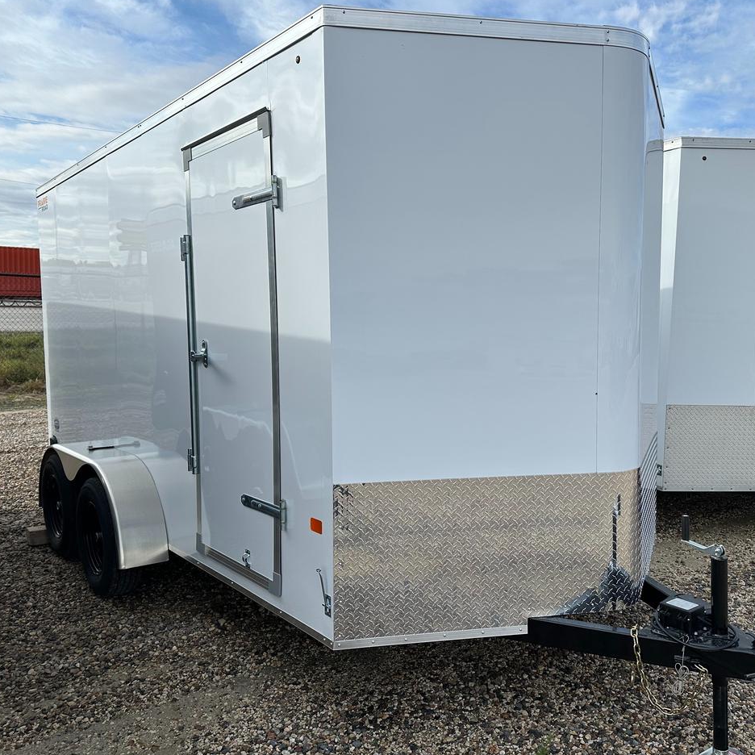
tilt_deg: -6.3
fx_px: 716
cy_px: 382
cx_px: 457
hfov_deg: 55.2
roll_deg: -1.3
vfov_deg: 55.6
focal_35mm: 29
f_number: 1.78
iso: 80
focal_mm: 6.86
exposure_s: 1/4762
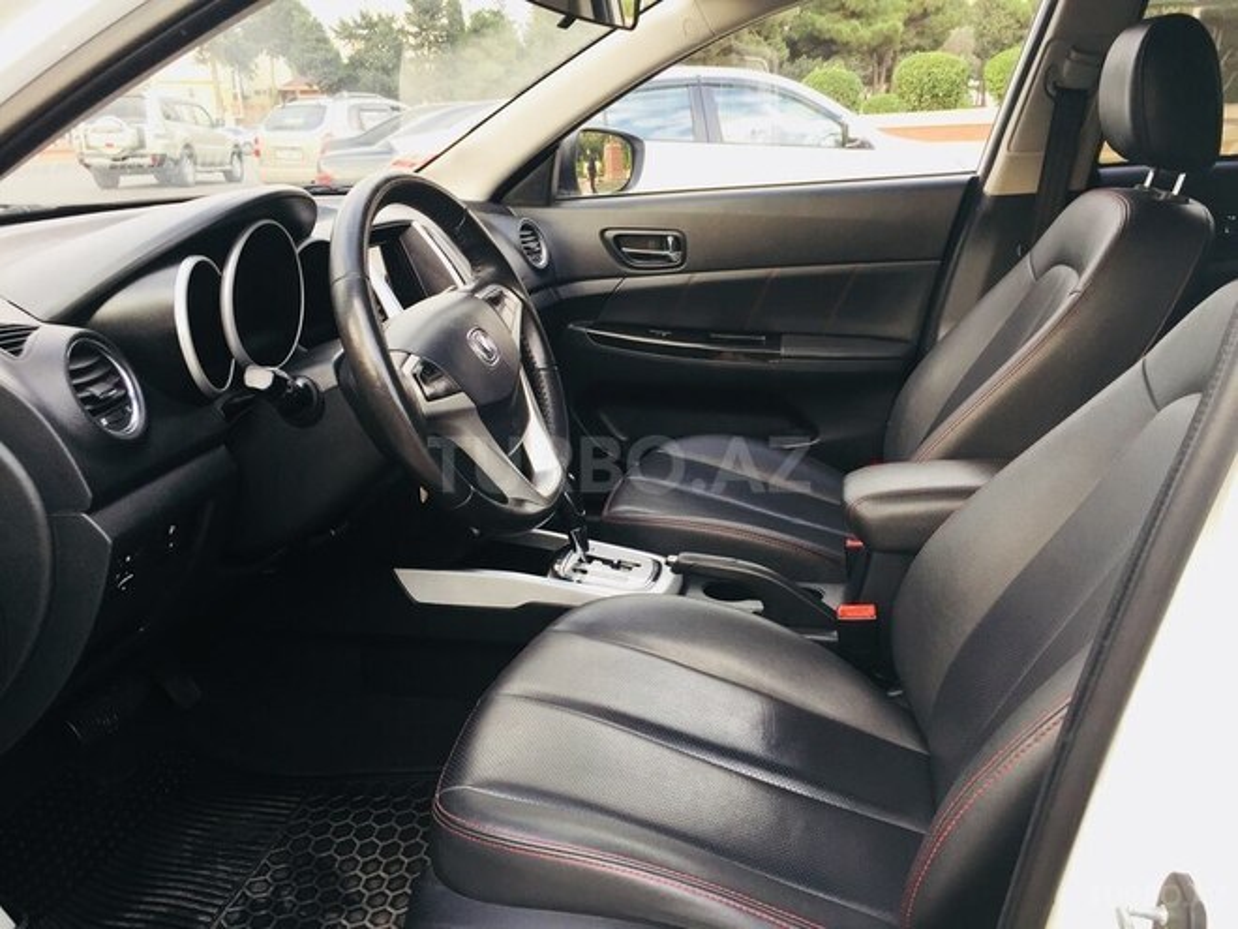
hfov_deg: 61.7
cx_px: 619
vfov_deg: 48.2
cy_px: 464
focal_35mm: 29
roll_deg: +1.2
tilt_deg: -16.8
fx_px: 1037
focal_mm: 4.15
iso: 50
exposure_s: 1/100
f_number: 2.2
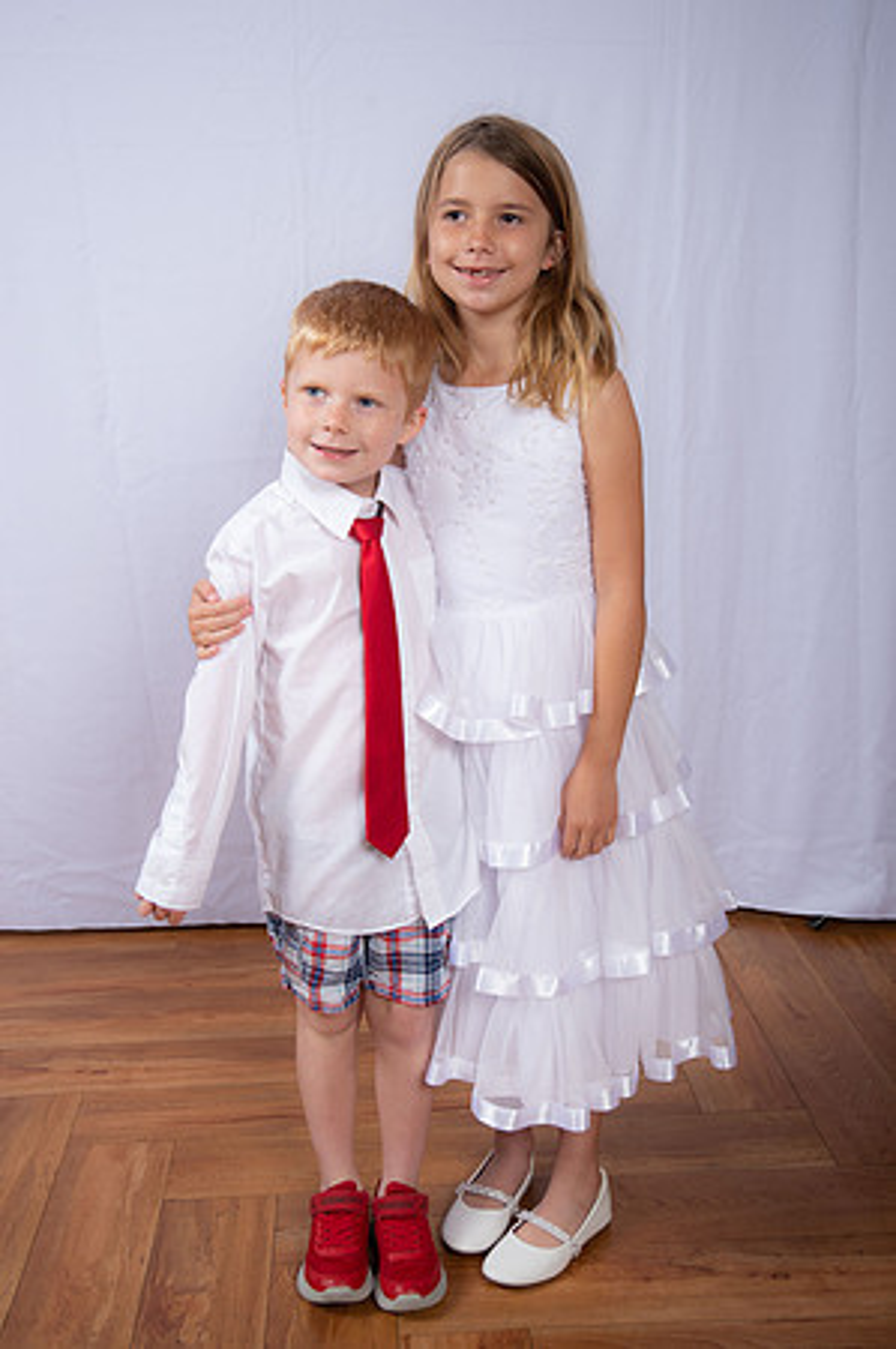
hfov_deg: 29.8
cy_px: 674
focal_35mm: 45
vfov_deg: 43.6
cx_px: 448
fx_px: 1684
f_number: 7.1
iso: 250
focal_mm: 45
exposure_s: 1/160
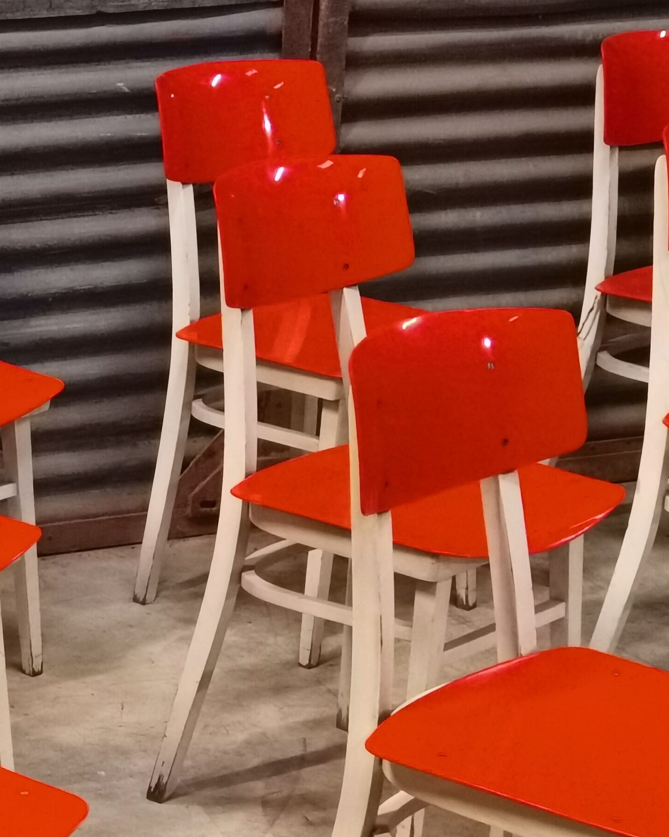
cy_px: 635
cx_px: -95
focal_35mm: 102
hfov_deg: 14.7
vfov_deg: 18.7
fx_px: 2525
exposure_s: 1/33.3
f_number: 1.9
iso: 640
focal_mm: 6.71
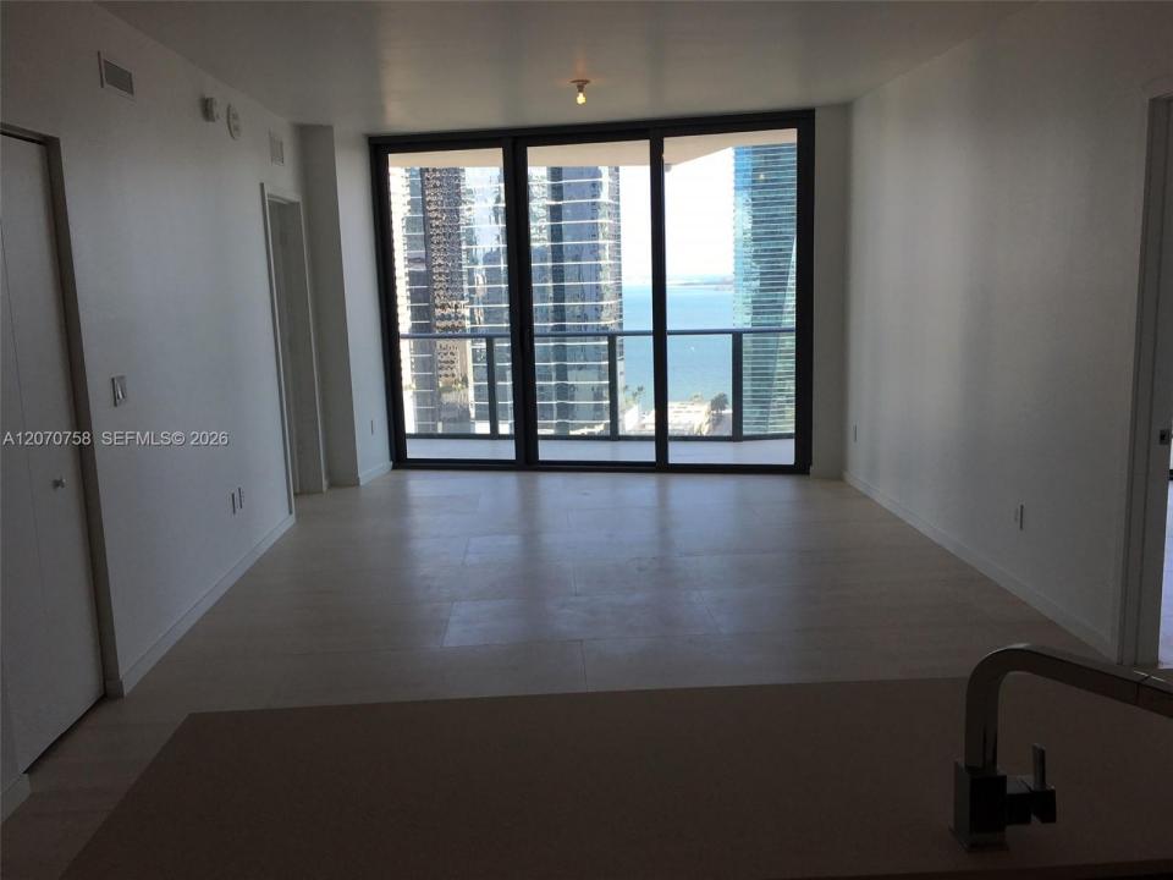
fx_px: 983
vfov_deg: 48.2
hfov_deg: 61.7
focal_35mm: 29
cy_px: 440
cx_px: 586
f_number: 2.2
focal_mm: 4.15
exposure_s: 1/195
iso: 25
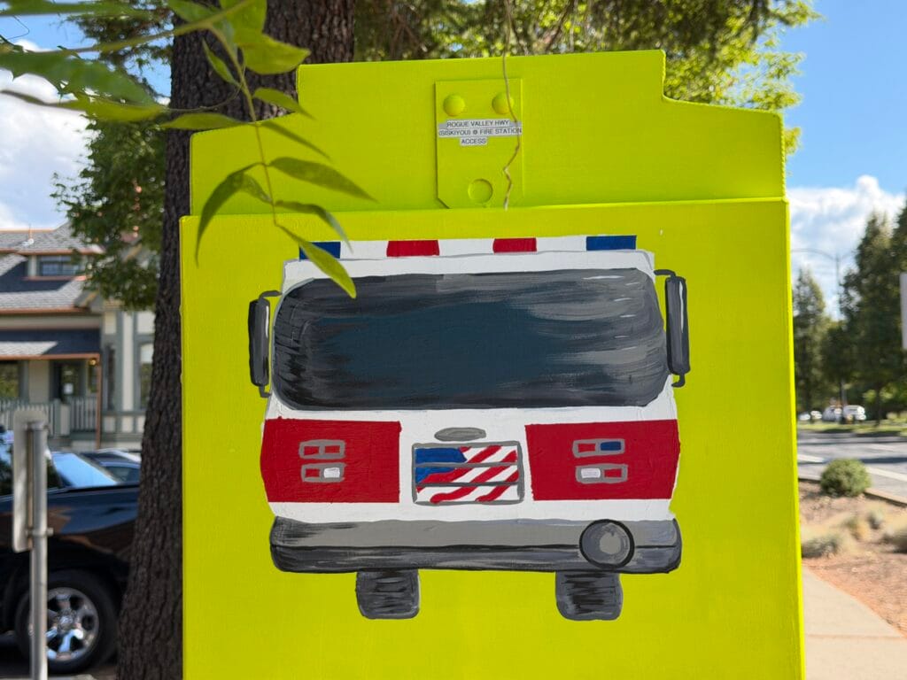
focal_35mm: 48
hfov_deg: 39.7
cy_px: 340
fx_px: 1258
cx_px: 454
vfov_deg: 30.3
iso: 80
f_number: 1.78
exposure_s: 1/1456
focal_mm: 6.76
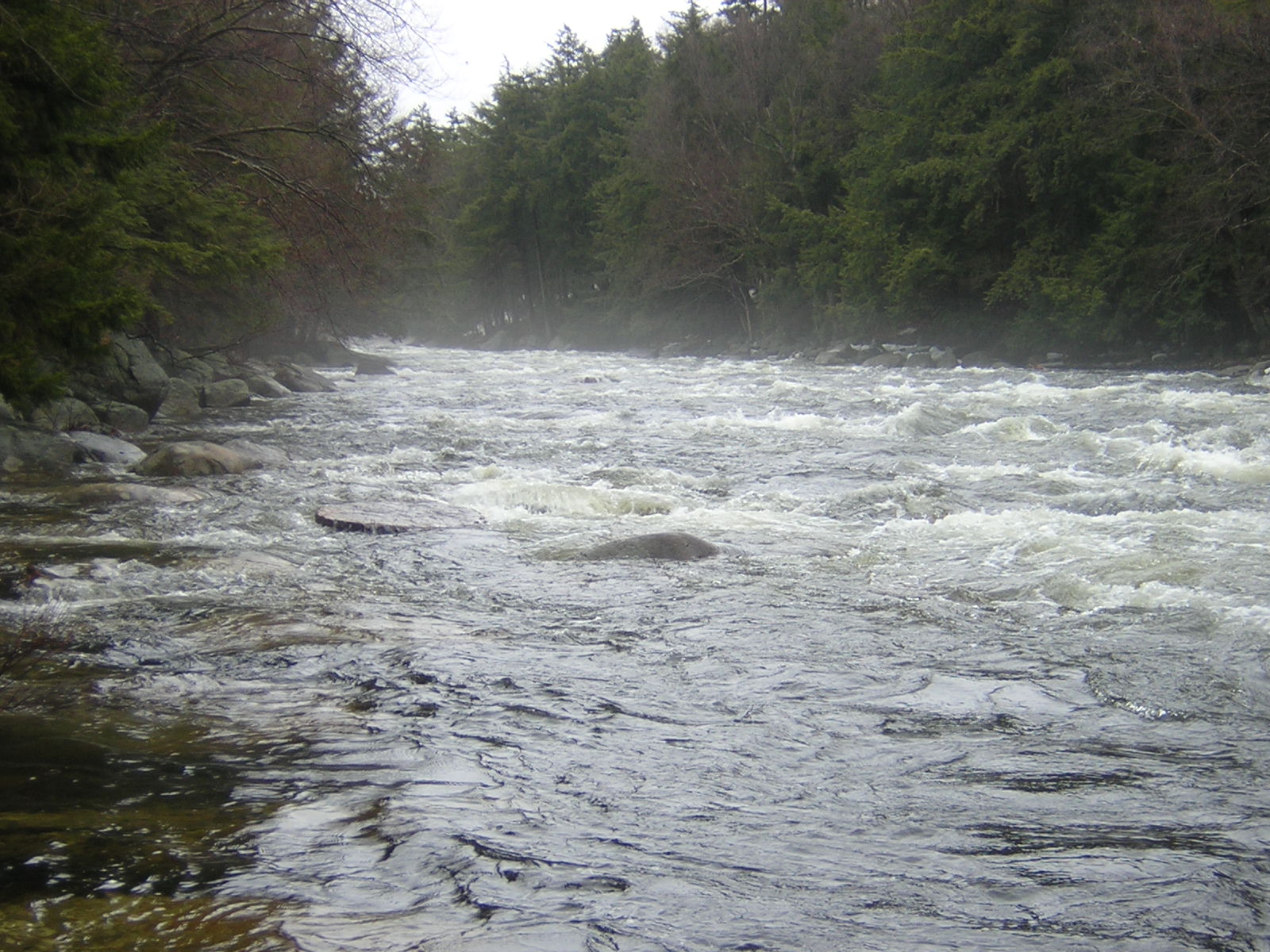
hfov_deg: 33.2
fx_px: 2128
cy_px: 476
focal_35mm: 58
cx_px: 635
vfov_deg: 25.2
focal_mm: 7.6
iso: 100
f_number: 3.3
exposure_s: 1/72.3
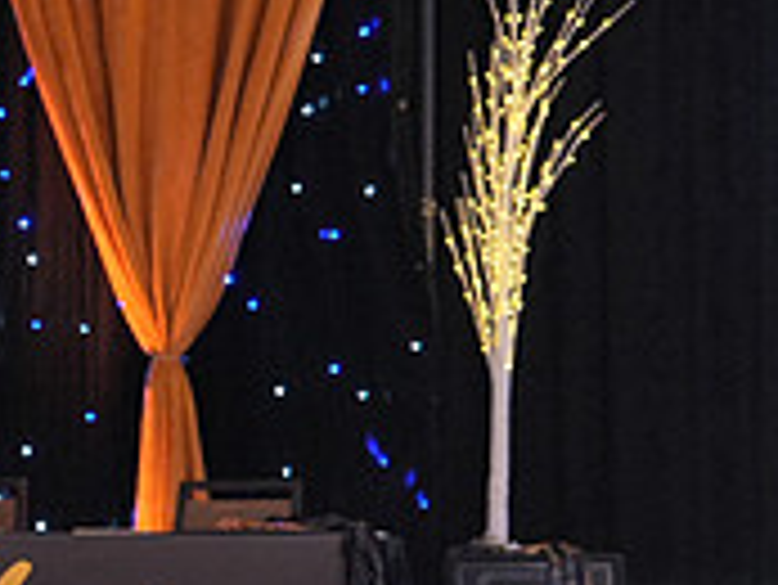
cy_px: 614
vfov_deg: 6.4
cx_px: -499
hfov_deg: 8.3
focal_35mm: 232
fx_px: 5218
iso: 2500
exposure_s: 1/400
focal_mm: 72
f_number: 4
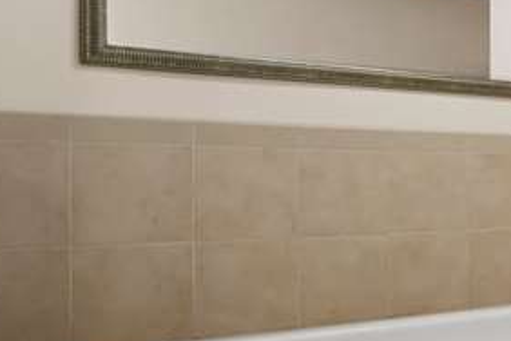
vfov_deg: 23.4
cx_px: 813
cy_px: 163
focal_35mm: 58
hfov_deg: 24.5
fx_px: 823
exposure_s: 1/2
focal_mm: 16
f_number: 8
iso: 320
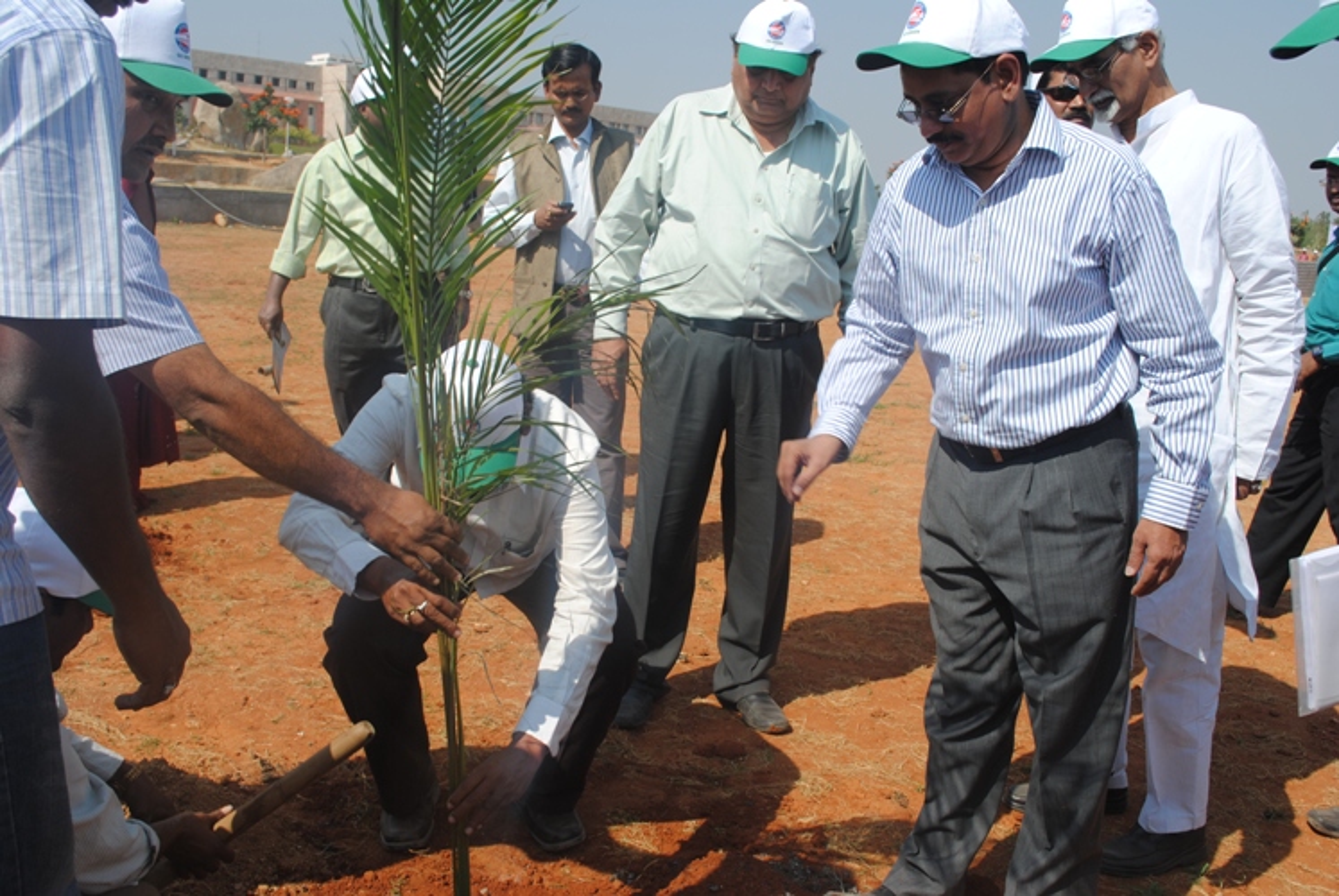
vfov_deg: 37.0
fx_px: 1341
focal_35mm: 36
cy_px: 448
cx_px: 670
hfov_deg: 53.1
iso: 100
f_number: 8
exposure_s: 1/250
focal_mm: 24
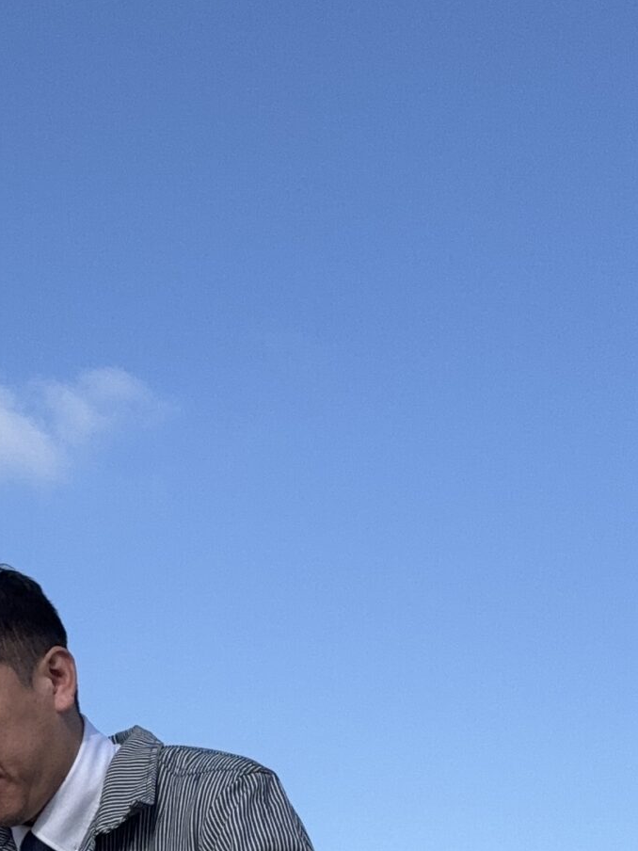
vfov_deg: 22.6
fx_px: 2089
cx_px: -54
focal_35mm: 85
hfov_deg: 16.8
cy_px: 717
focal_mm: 2.69
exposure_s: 1/1541
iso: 25
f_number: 1.9
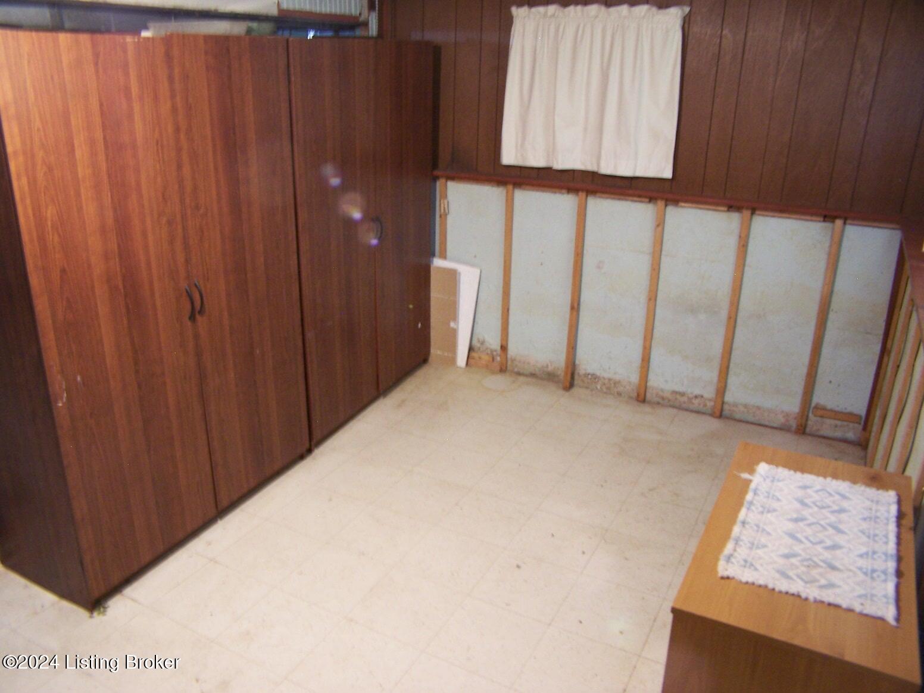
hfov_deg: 49.0
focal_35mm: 38
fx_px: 1014
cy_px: 346
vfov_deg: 37.7
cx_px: 462
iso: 140
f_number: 2.8
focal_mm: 6.3
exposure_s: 1/4
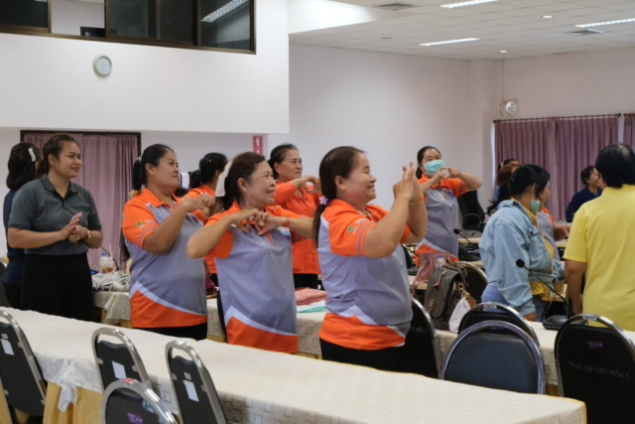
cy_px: 212
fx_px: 1076
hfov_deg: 32.9
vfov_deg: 22.3
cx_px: 318
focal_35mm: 61
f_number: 5.6
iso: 5000
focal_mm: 40.8
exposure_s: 1/120
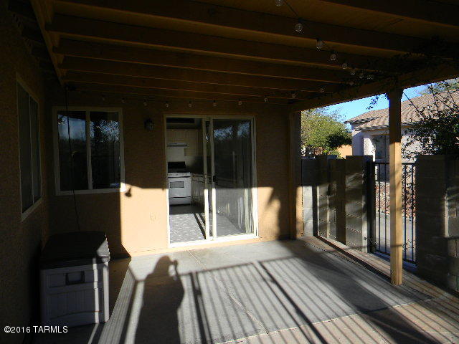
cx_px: 230
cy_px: 172
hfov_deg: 63.4
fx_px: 371
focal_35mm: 28
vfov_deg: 49.7
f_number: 3.5
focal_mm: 5
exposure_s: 1/561
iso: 80
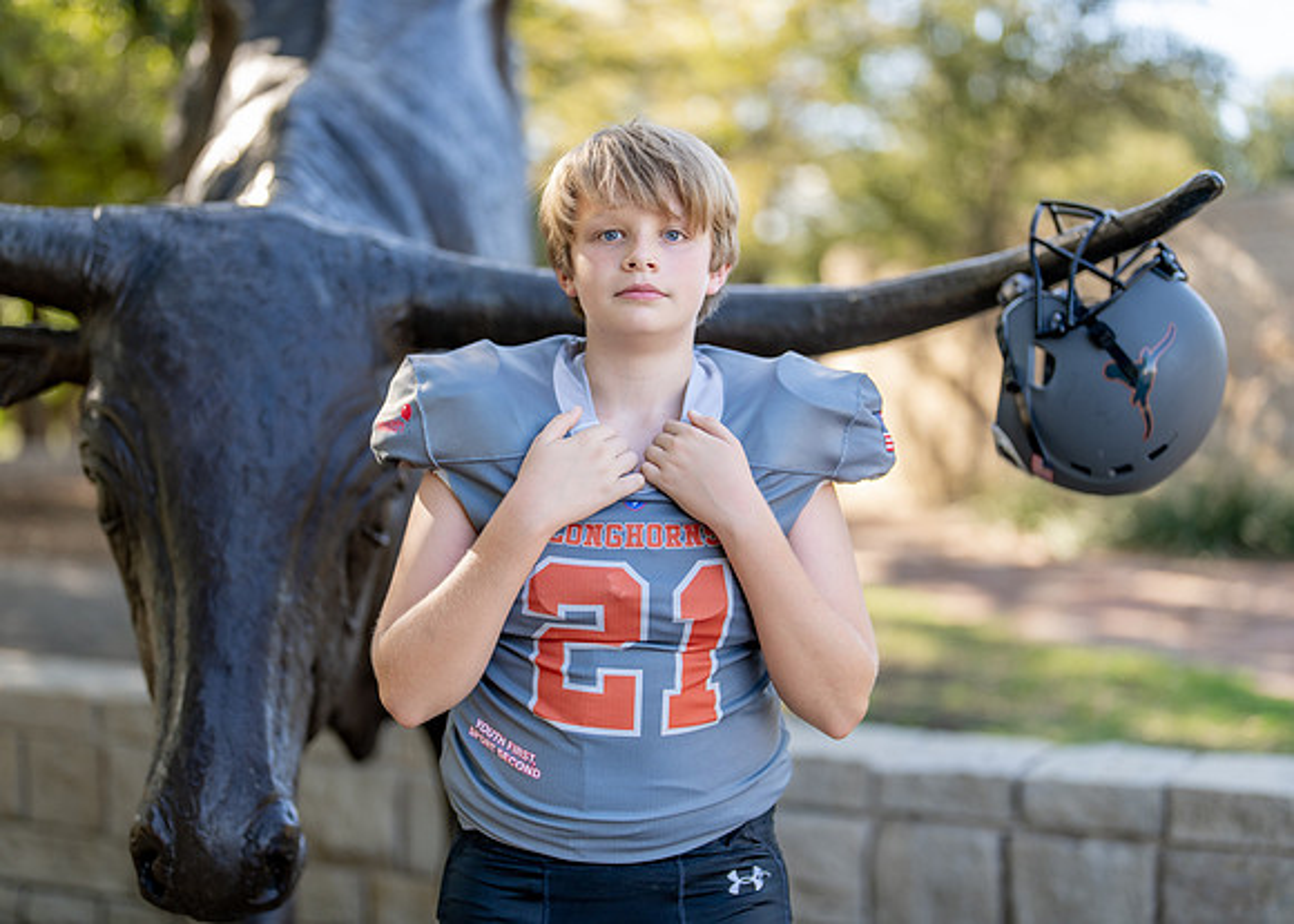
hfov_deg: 36.4
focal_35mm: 54
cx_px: 630
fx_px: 1966
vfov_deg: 26.4
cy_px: 457
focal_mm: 50
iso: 100
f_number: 1.2
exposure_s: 1/1000
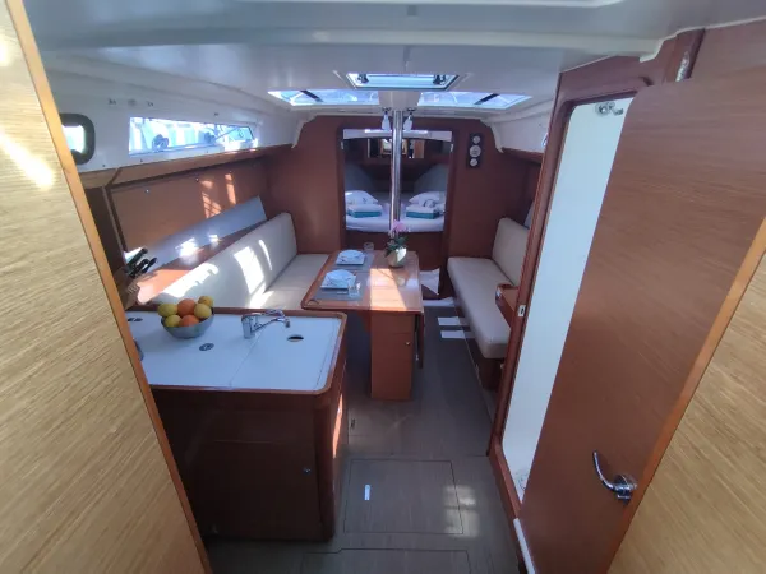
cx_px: 383
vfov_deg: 78.1
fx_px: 354
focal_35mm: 16
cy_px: 287
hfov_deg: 94.5
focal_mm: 1.65
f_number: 2.2
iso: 60
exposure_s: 1/100
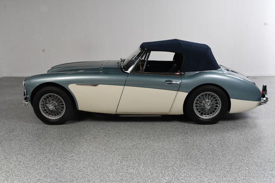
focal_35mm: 33
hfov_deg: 57.2
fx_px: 252
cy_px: 92
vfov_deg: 39.9
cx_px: 138
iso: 100
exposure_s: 1/100
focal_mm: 22
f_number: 11
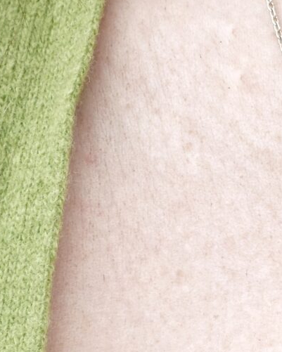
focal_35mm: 259
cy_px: 74
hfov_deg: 5.9
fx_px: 2701
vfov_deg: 7.5
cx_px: 423
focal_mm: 19.77
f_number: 4
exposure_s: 1/200
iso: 125
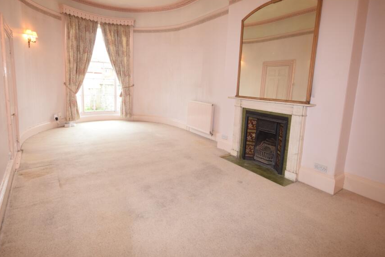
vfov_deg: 67.1
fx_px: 193
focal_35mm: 18
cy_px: 112
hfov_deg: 89.6
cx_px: 169
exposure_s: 1/125
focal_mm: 10
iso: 500
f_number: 5.6
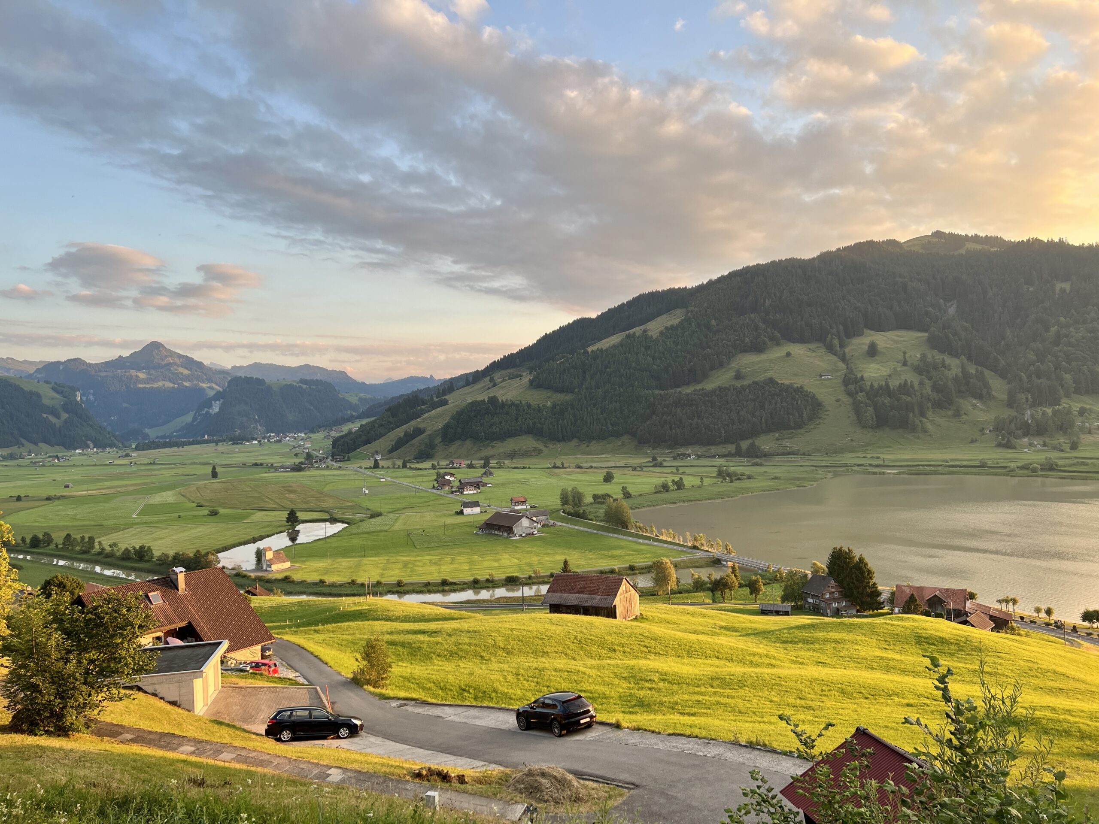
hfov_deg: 67.3
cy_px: 412
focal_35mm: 26
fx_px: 825
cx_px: 550
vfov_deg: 53.1
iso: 50
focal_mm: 5.7
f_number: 1.5
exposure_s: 1/404
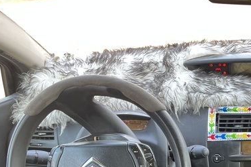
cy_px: 199
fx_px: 405
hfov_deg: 32.2
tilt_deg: -32.0
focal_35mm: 58
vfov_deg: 21.7
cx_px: 240
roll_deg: +5.4
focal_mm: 5.1
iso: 50
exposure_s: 1/122
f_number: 1.6
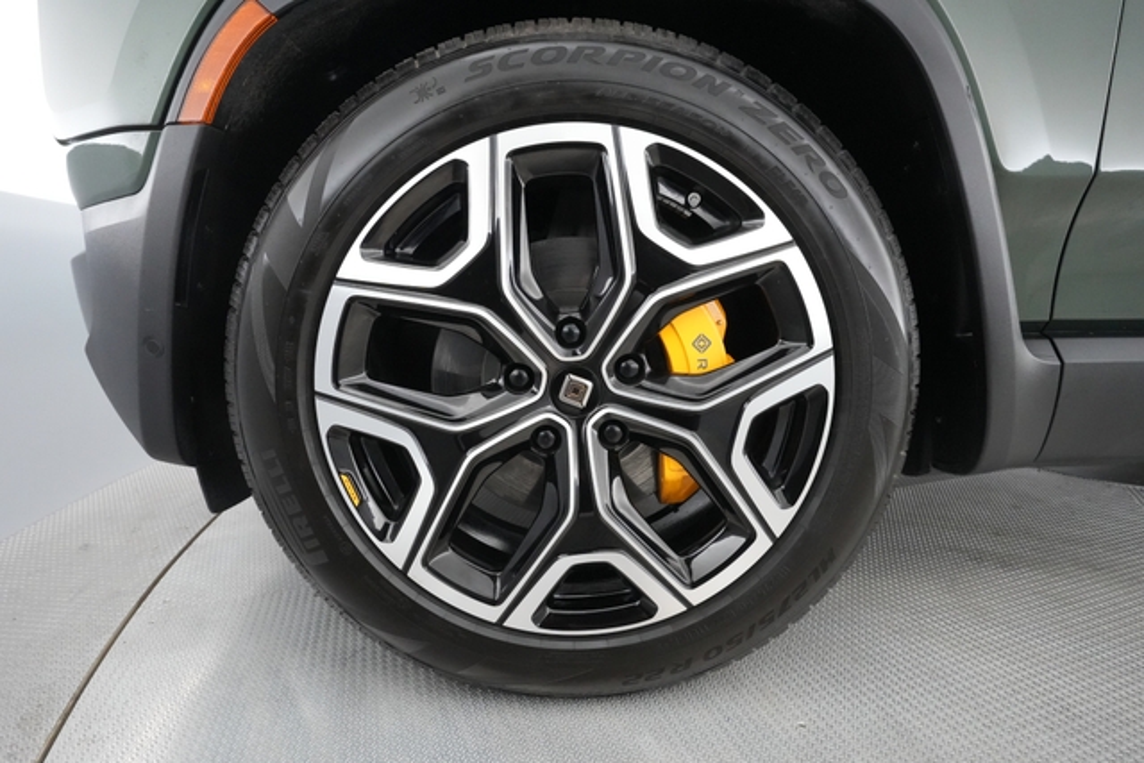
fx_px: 540
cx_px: 572
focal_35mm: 17
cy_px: 382
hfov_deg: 93.3
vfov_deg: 70.5
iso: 10000
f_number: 5
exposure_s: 1/100
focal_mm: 17
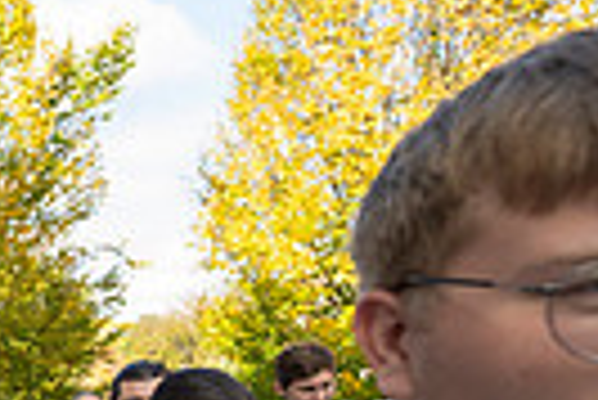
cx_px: -463
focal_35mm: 61
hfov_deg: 21.8
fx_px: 1014
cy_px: 479
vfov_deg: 20.8
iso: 320
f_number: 4.5
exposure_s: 1/500
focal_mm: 14
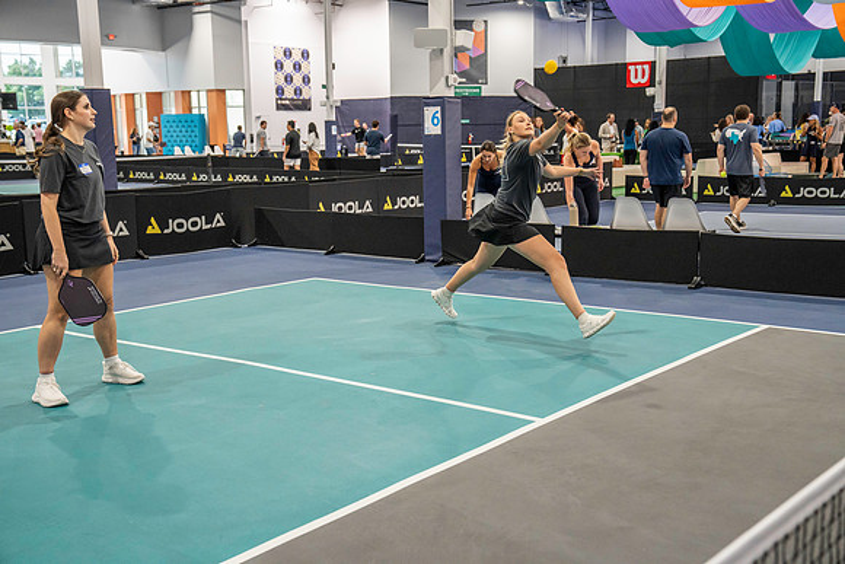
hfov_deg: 44.5
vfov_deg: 30.5
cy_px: 282
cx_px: 422
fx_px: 1033
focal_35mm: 44
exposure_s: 1/400
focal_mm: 44
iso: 4000
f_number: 4
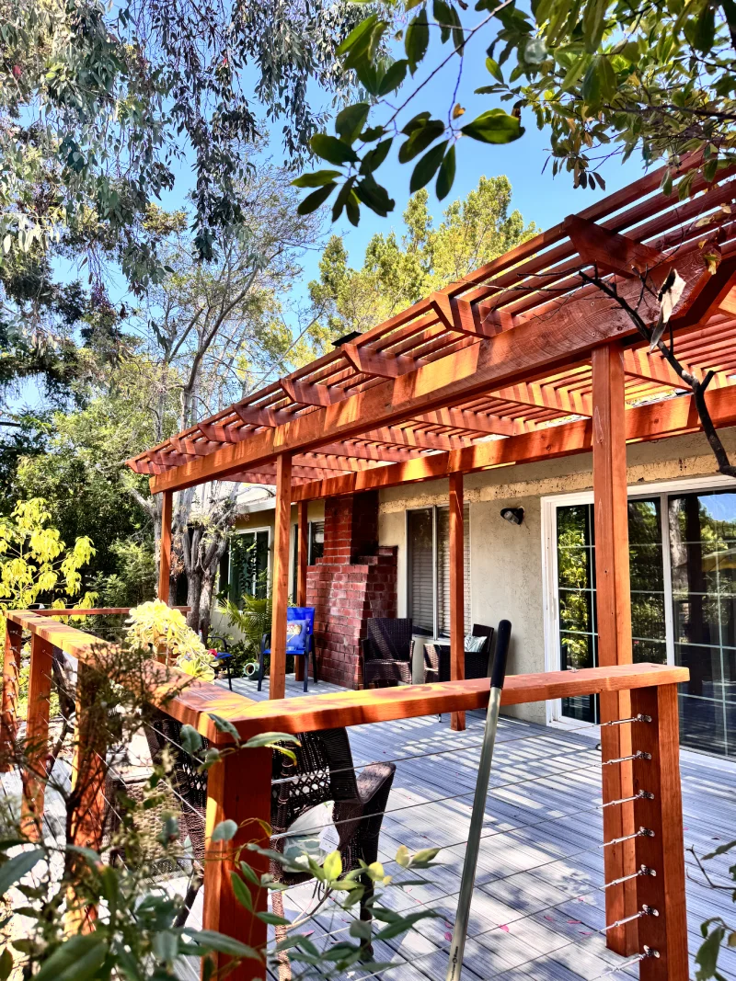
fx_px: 681
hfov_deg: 56.8
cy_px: 490
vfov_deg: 71.6
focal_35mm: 24
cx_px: 368
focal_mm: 6.76
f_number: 1.78
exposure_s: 1/539
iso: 80
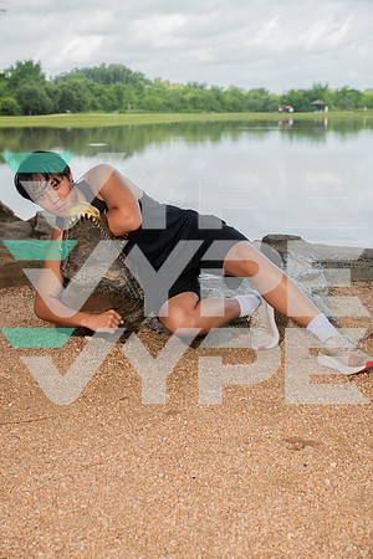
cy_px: 280
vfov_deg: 35.6
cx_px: 186
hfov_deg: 24.2
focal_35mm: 56
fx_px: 870
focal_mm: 56
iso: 320
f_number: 7.1
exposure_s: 1/320
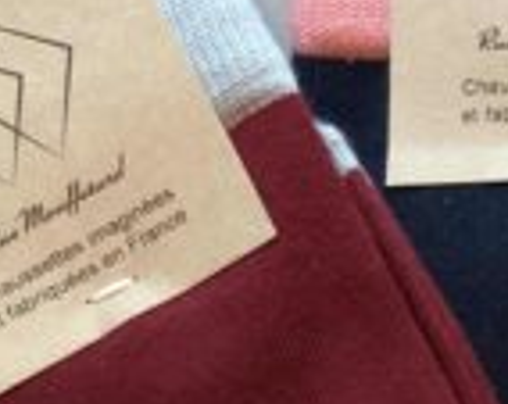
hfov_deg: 8.9
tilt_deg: -85.5
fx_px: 3226
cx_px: 533
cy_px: 518
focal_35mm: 215
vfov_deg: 7.1
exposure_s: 1/11
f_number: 2.4
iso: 160
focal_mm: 6
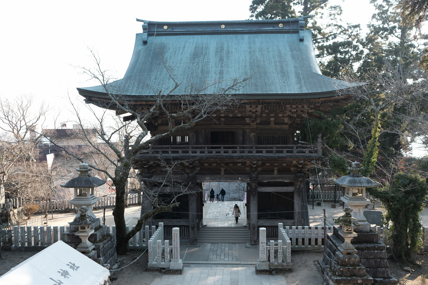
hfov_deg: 54.4
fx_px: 416
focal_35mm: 35
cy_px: 142
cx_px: 214
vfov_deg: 37.9
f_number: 4
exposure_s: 1/150
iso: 200
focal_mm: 23
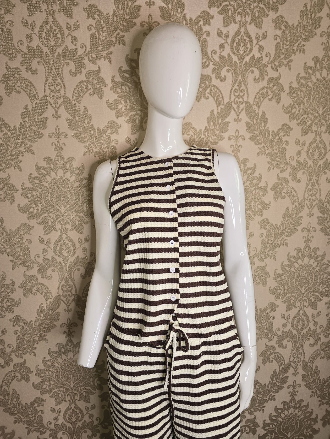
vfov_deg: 73.9
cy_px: 220
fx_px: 292
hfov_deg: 58.9
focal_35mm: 23
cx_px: 165
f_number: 1.7
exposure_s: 1/50
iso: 20
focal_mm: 6.3
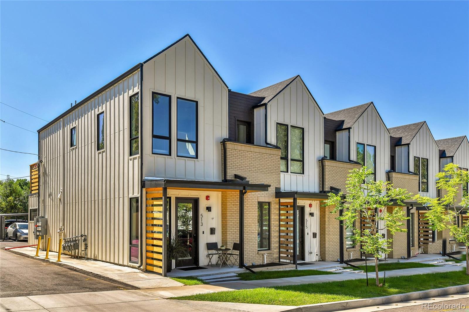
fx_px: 391
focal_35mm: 30
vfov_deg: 43.6
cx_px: 234
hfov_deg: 61.9
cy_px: 156
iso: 400
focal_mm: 30
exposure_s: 1/640
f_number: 8
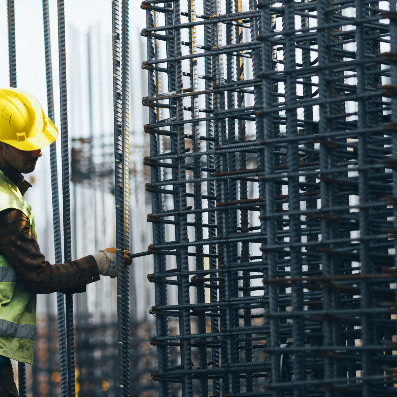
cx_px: 98
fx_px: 3101
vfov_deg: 7.3
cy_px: 202
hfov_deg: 7.3
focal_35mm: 239
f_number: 2.4
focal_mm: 135
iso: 200
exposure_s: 1/3000
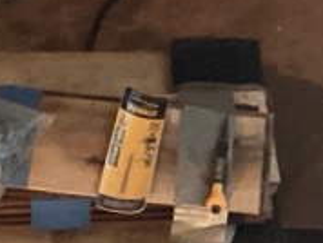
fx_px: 1663
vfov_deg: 8.3
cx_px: 74
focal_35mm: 178
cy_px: 47
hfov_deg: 11.1
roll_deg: -1.6
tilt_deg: -44.3
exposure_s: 1/30
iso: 400
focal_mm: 3.3
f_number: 2.4
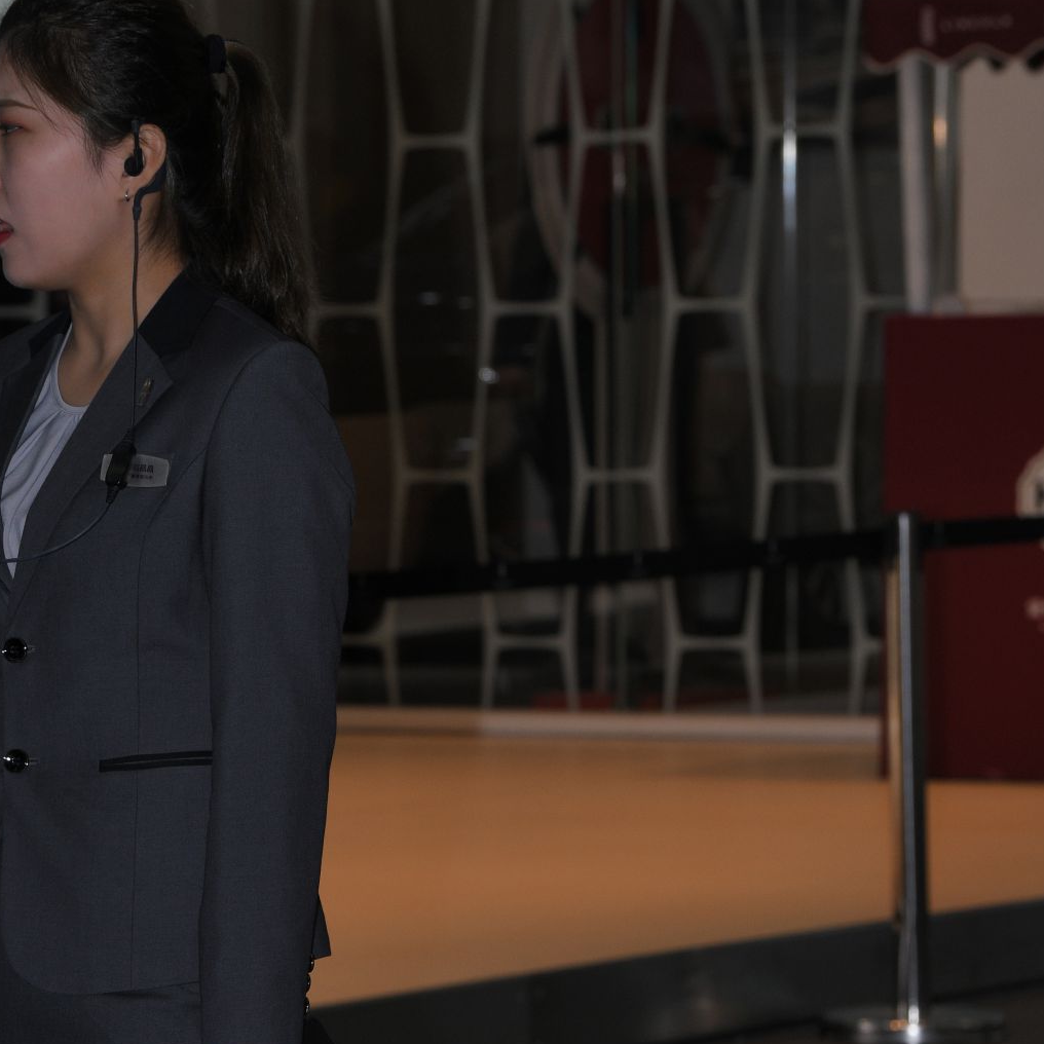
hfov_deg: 6.3
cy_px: 978
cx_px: 118
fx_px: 9486
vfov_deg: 6.3
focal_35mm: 278
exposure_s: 1/200
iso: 400
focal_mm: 122
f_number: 8
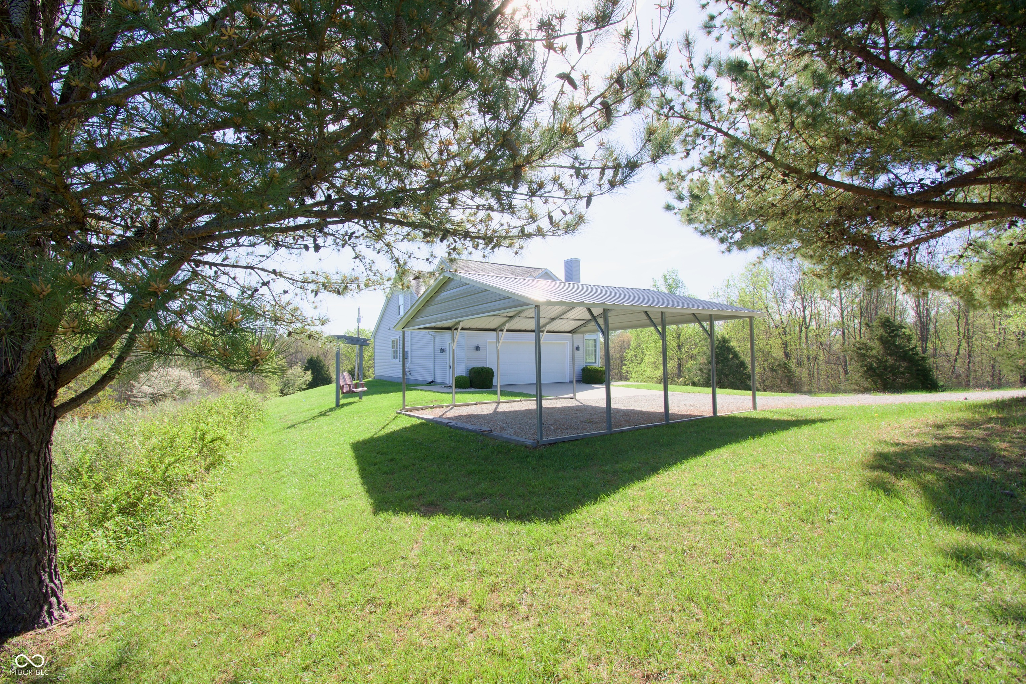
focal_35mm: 15
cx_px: 513
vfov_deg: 77.3
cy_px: 342
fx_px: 427
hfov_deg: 100.4
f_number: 11
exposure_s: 1/125
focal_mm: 10
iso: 110
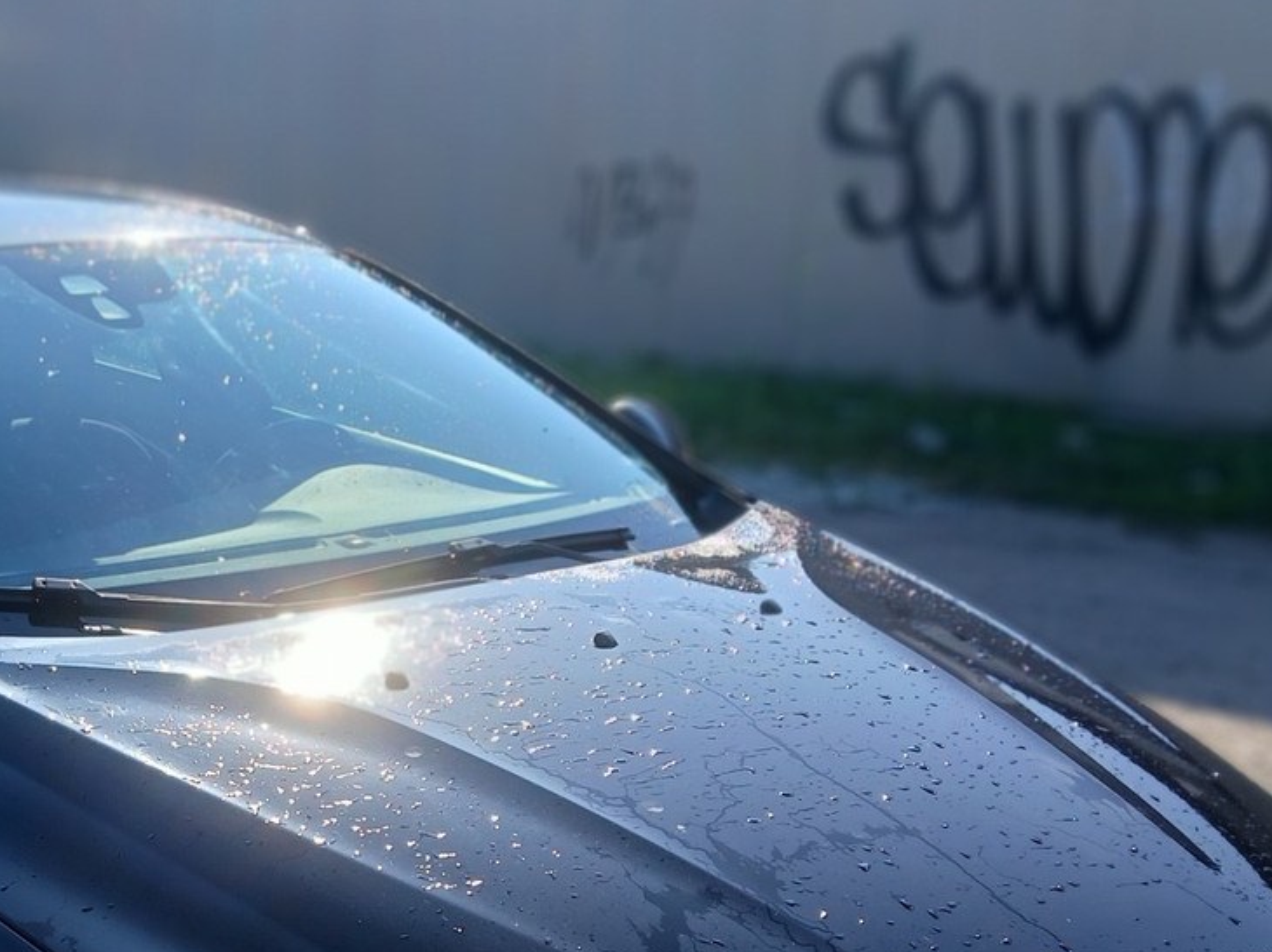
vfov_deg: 24.8
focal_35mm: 57
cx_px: 105
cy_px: 889
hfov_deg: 32.0
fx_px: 2094
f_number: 1.8
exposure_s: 1/251
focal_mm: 3.98
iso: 20
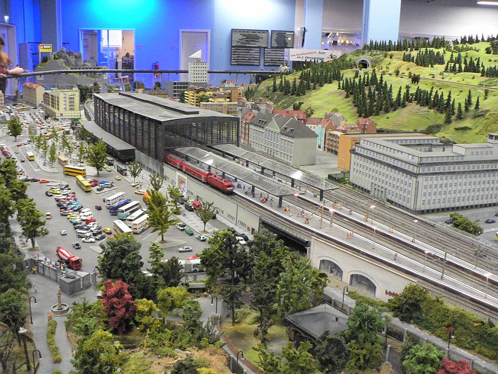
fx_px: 518
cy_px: 187
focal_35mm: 36
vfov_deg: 39.7
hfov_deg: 51.4
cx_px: 249
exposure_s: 1/15
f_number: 2.8
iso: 400
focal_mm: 6
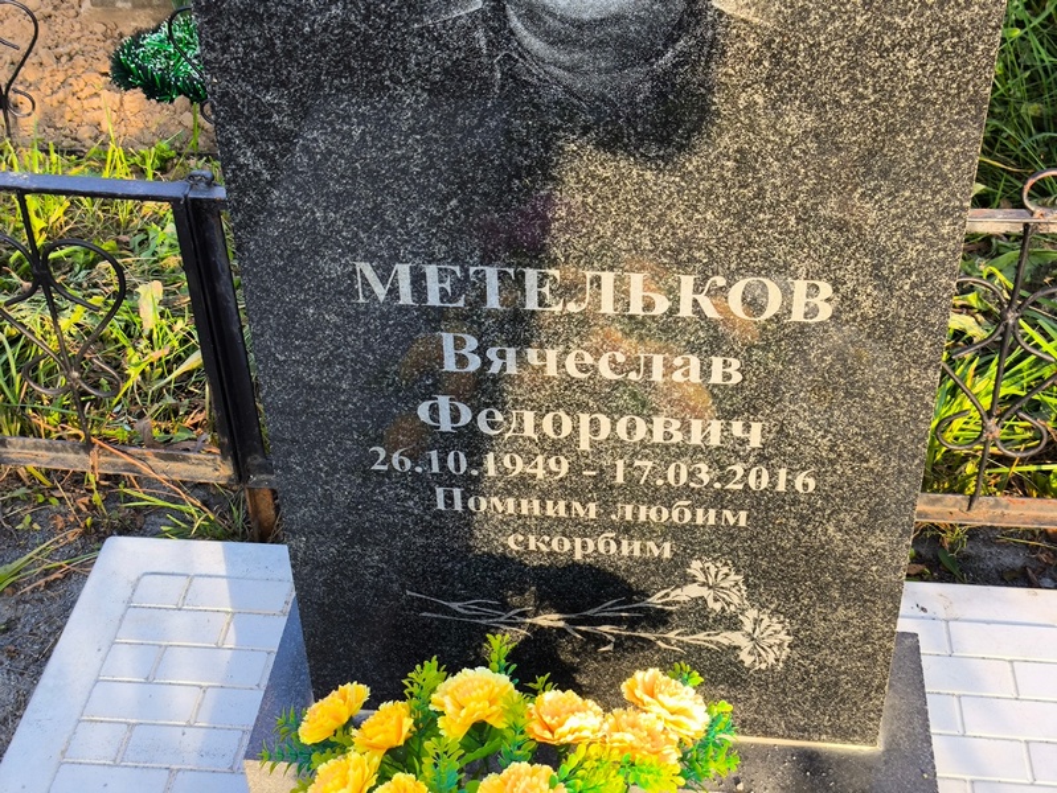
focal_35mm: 50
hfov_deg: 38.2
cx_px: 528
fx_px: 1527
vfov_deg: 29.1
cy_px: 396
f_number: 1.7
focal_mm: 4.71
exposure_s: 1/209
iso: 50
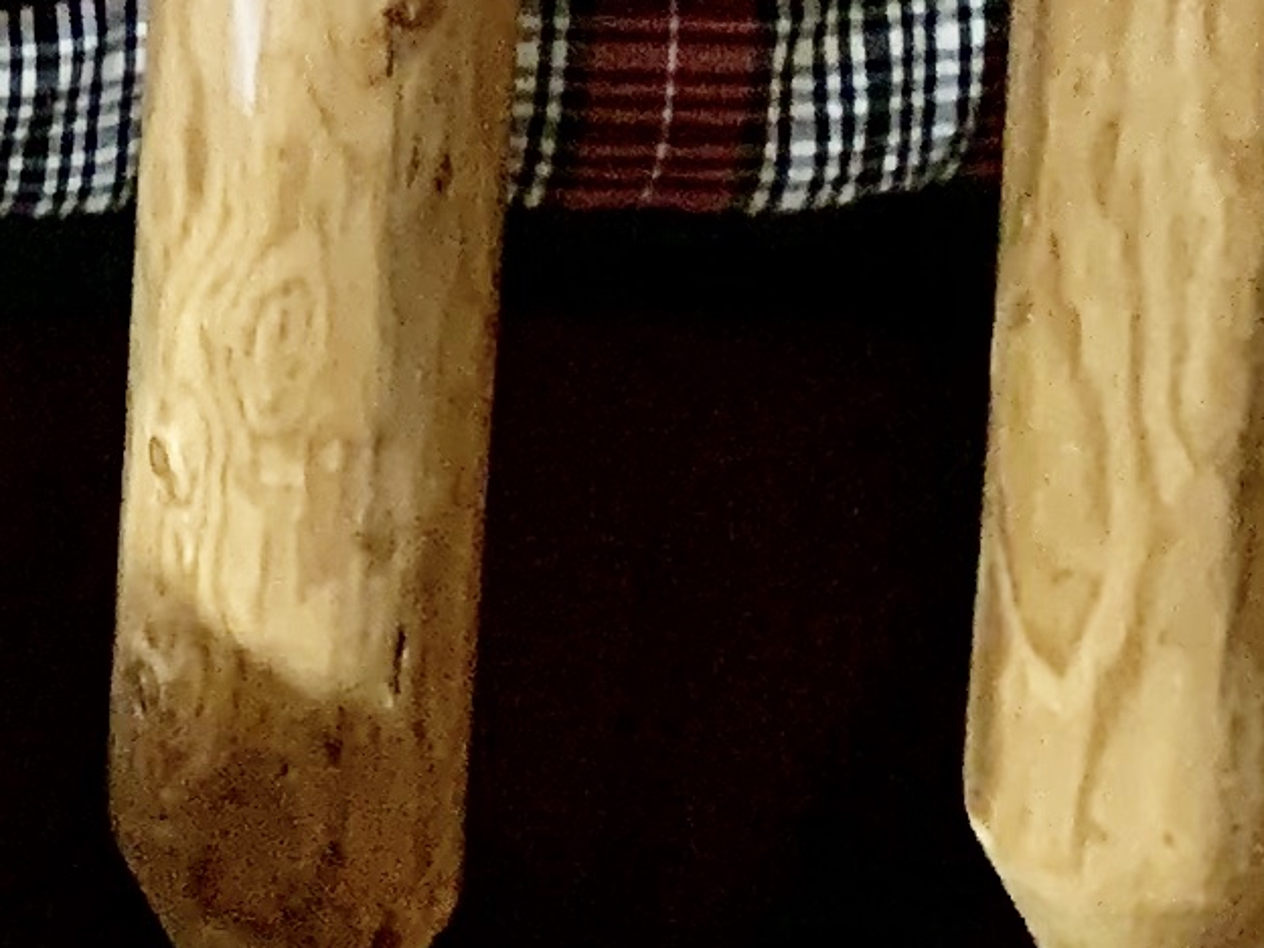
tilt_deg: -8.6
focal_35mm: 168
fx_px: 6135
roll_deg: +0.8
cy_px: -1975
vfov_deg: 7.6
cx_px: -1576
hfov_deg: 10.4
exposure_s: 1/38
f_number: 1.8
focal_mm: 4.25
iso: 400
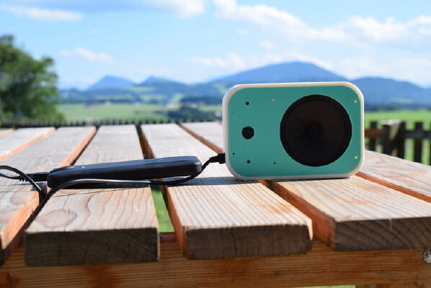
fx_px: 755
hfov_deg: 31.9
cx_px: 216
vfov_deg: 21.6
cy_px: 144
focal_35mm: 63
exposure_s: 1/320
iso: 200
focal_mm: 42
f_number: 9
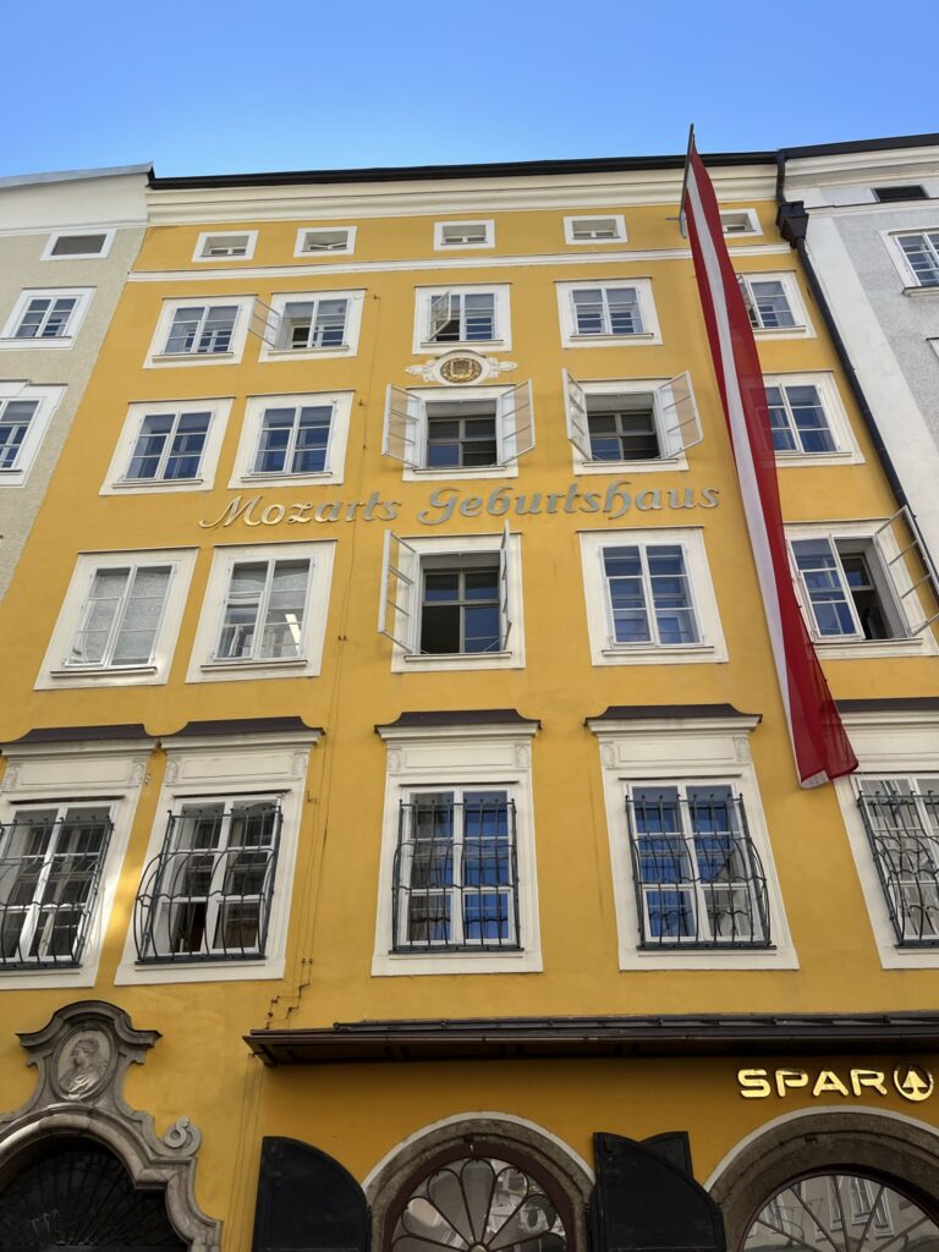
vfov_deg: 67.3
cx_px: 470
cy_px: 626
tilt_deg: +38.7
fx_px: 940
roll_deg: -0.1
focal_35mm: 26
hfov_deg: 53.1
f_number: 1.6
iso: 50
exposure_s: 1/1832
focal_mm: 5.1
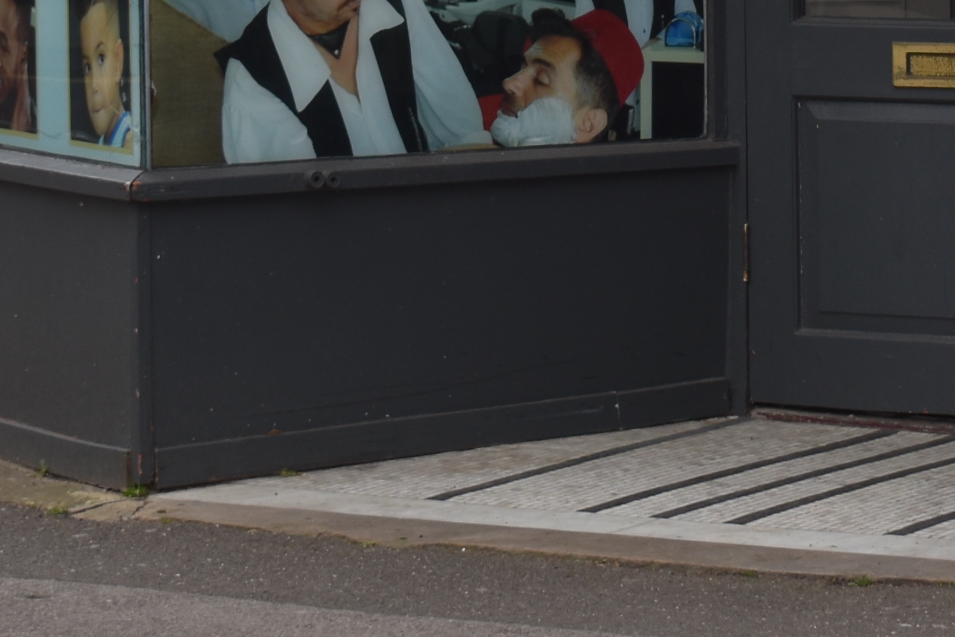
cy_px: -481
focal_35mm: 250
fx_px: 6628
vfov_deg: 5.4
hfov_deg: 8.2
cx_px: 941
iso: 100
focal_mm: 45
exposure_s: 1/200
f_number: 5.6
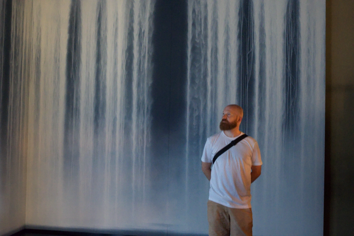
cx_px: 177
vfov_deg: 32.6
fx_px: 403
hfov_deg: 47.4
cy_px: 118
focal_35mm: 41
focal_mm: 27
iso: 12800
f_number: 6.4
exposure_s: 1/1.7
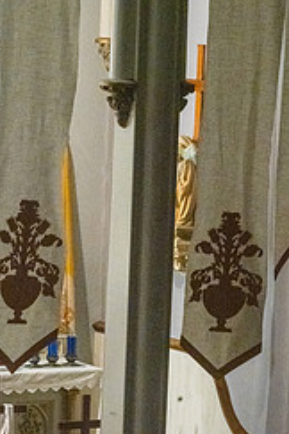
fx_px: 2902
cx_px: 61
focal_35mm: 241
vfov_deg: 8.5
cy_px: 377
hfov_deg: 5.7
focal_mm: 130
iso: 5000
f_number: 14
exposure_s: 1/40
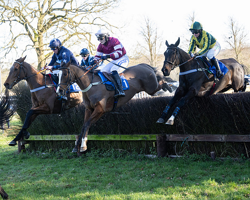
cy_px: 100
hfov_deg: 23.8
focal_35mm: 80
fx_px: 592
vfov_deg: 19.2
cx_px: 99
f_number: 2.8
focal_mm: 70
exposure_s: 1/1250
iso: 800
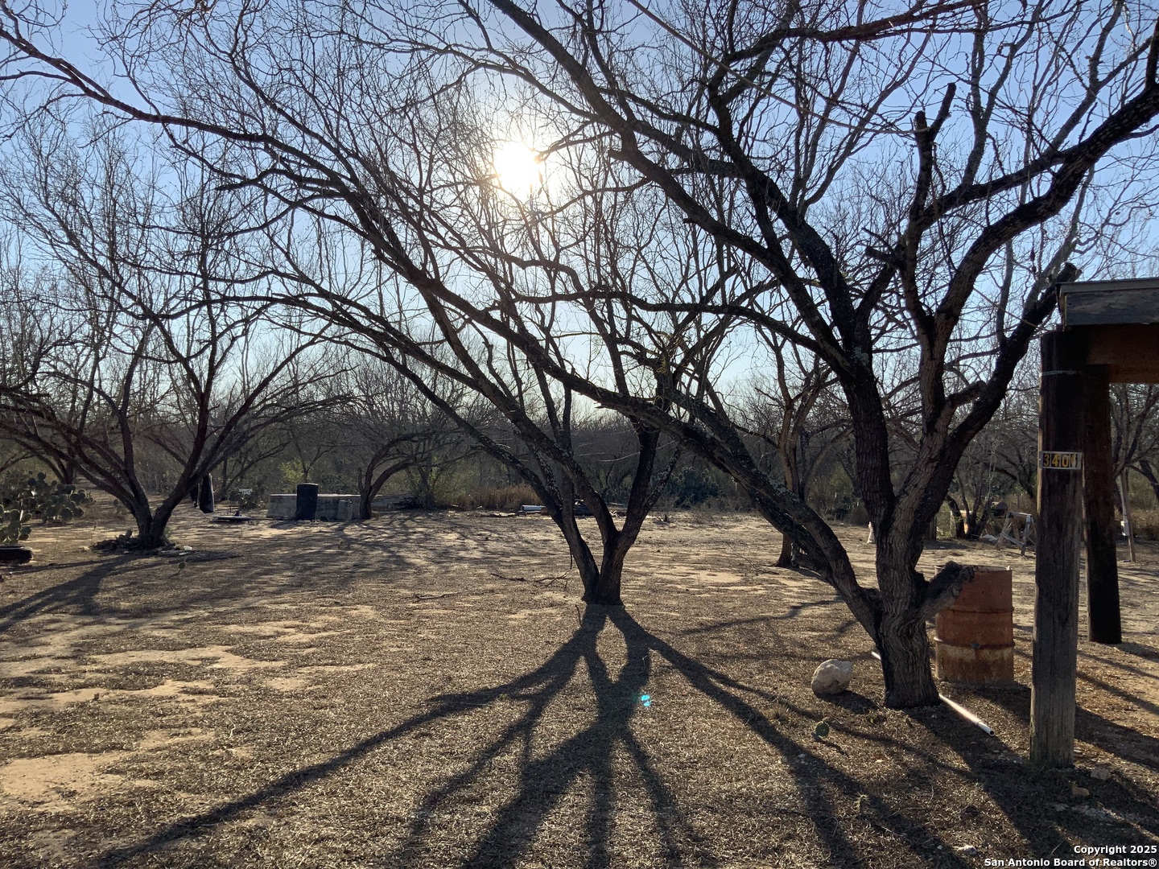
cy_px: 434
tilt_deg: +1.8
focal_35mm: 29
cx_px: 580
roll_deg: -1.5
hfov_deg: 61.7
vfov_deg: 48.2
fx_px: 971
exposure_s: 1/1912
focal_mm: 3
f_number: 1.8
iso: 16
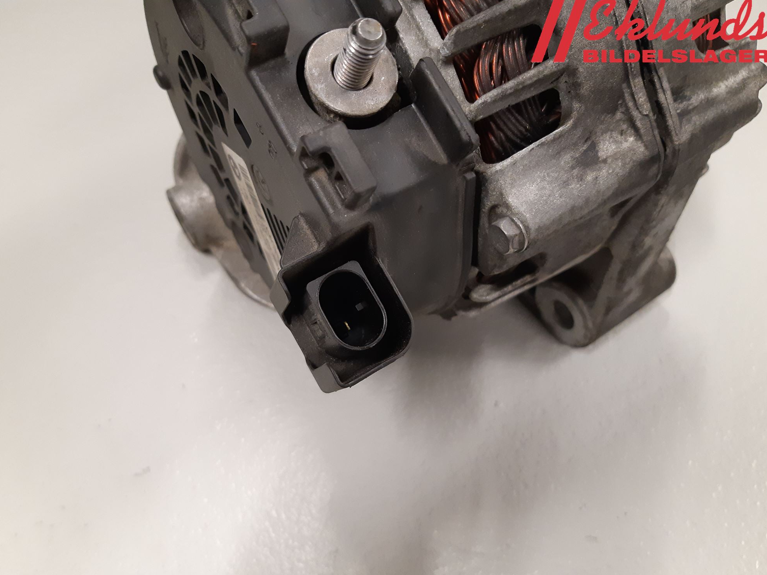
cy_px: 295
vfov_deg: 51.3
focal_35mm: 27
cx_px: 371
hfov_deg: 65.3
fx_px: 598
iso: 200
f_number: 1.7
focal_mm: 3.93
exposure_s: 1/50
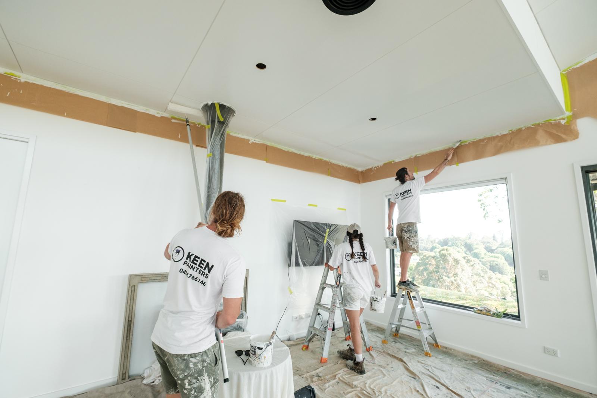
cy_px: 199
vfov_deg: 77.3
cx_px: 298
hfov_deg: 100.4
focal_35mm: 15
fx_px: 249
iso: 640
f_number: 4.5
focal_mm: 10
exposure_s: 1/125
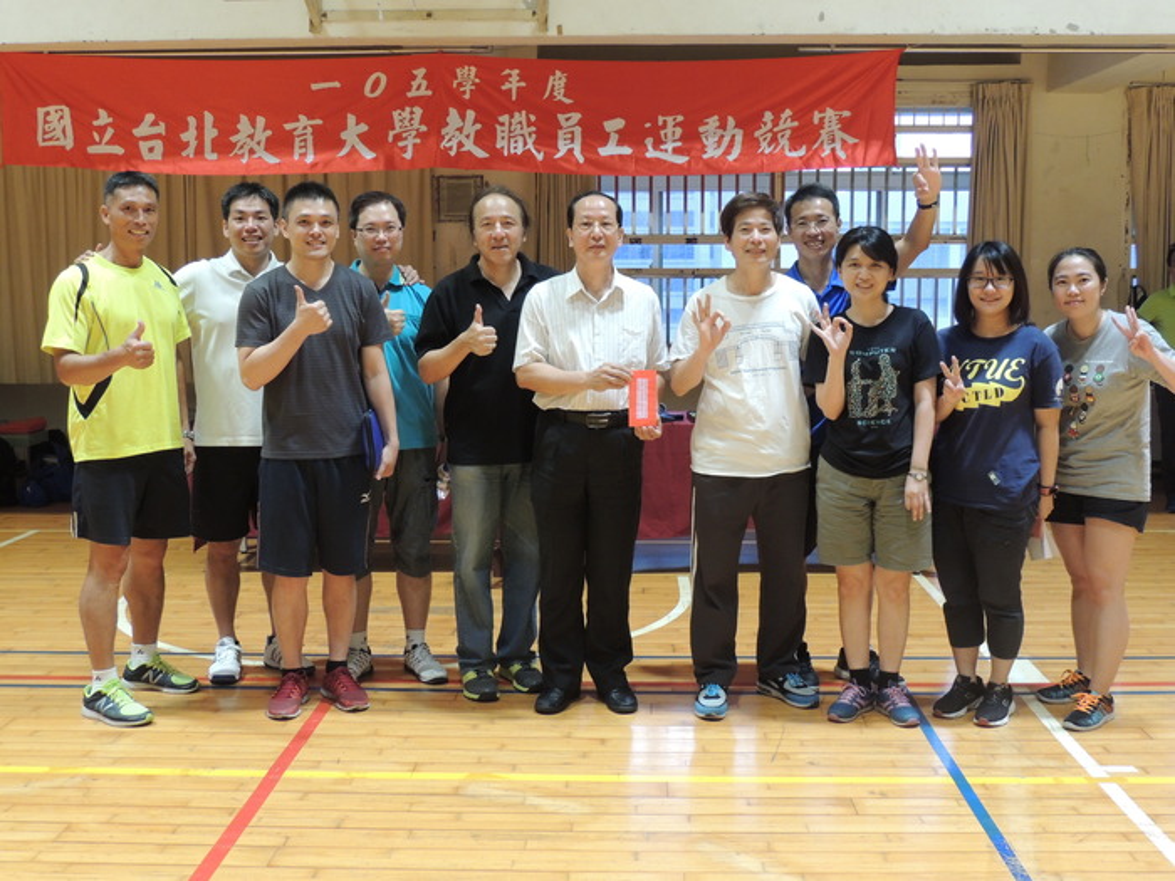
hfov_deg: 43.9
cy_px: 440
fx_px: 1460
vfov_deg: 33.6
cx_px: 588
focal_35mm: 43
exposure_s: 1/30
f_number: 3.4
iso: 400
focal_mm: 7.6
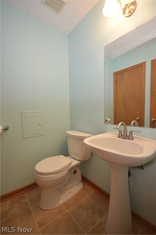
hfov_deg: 77.1
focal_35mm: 15
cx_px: 78
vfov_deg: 100.5
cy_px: 118
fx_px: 98
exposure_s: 1/60
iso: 800
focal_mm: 10
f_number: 4
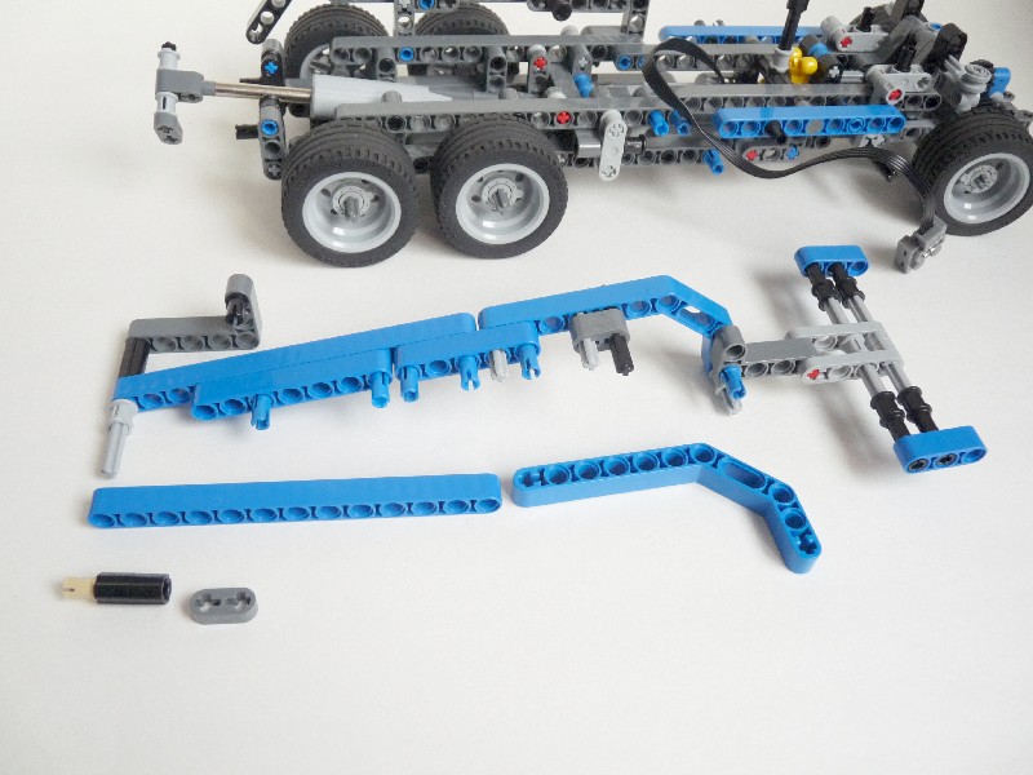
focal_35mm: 31
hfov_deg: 58.4
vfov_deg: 45.4
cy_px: 388
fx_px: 925
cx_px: 516
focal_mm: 5.4
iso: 250
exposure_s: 1/30
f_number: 3
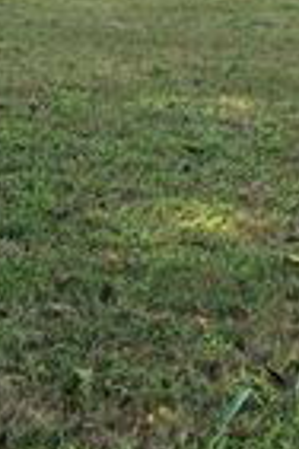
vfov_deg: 17.3
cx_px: 337
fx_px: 1408
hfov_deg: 11.9
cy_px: -81
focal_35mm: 113
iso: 80
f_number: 1.8
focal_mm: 5.4
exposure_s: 1/1718
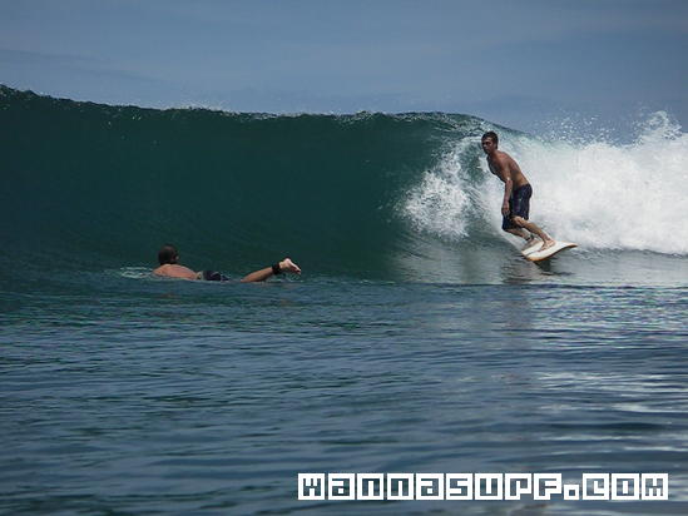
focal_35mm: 114
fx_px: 2266
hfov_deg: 17.3
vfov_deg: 13.0
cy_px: 258
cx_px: 344
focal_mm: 18.9
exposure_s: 1/1000
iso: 50
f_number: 4
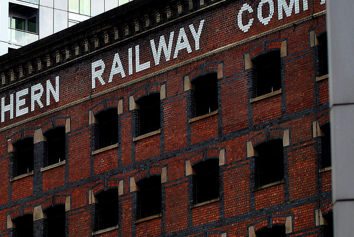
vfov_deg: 7.1
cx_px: 45
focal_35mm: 194
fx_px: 1910
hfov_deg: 10.5
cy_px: 53
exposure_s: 1/500
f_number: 5.6
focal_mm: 70
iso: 160
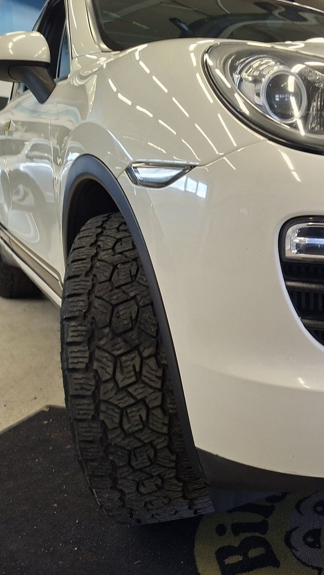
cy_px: 290
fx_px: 519
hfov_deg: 32.5
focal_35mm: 34
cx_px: 306
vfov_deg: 58.0
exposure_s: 1/120
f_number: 1.8
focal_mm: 5.54
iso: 160
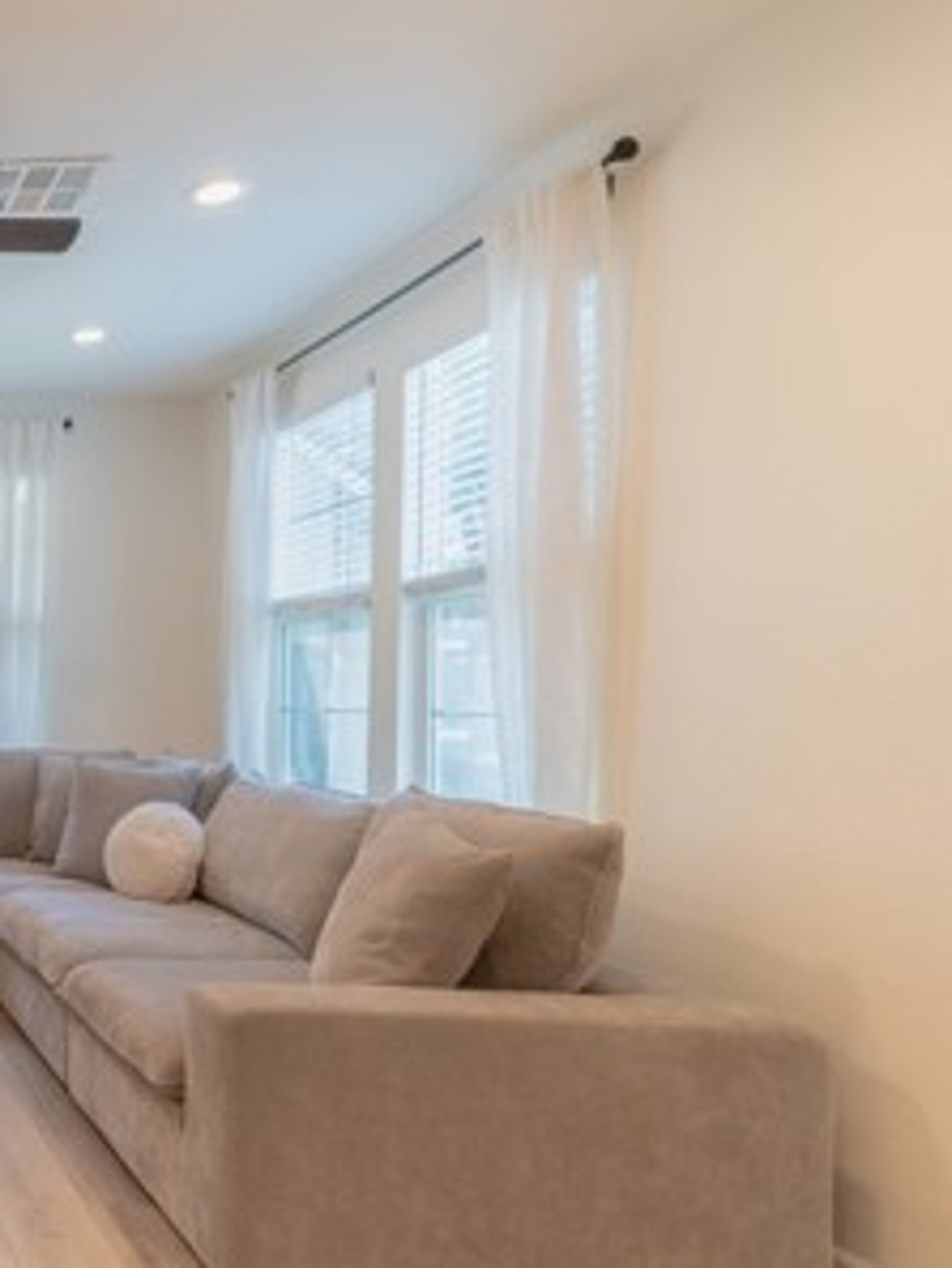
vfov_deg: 61.5
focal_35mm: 29
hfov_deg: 32.8
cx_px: -342
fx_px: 1063
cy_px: 690
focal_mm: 14
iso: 400
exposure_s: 1/30
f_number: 5.6
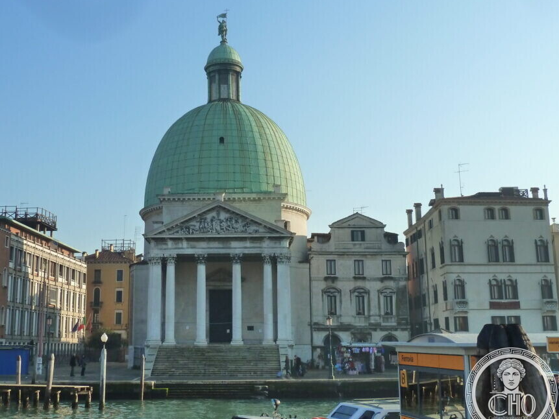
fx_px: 711
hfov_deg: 42.8
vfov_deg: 32.9
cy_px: 194
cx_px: 229
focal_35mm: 44
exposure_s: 1/500
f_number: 4
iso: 200
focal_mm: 6.1
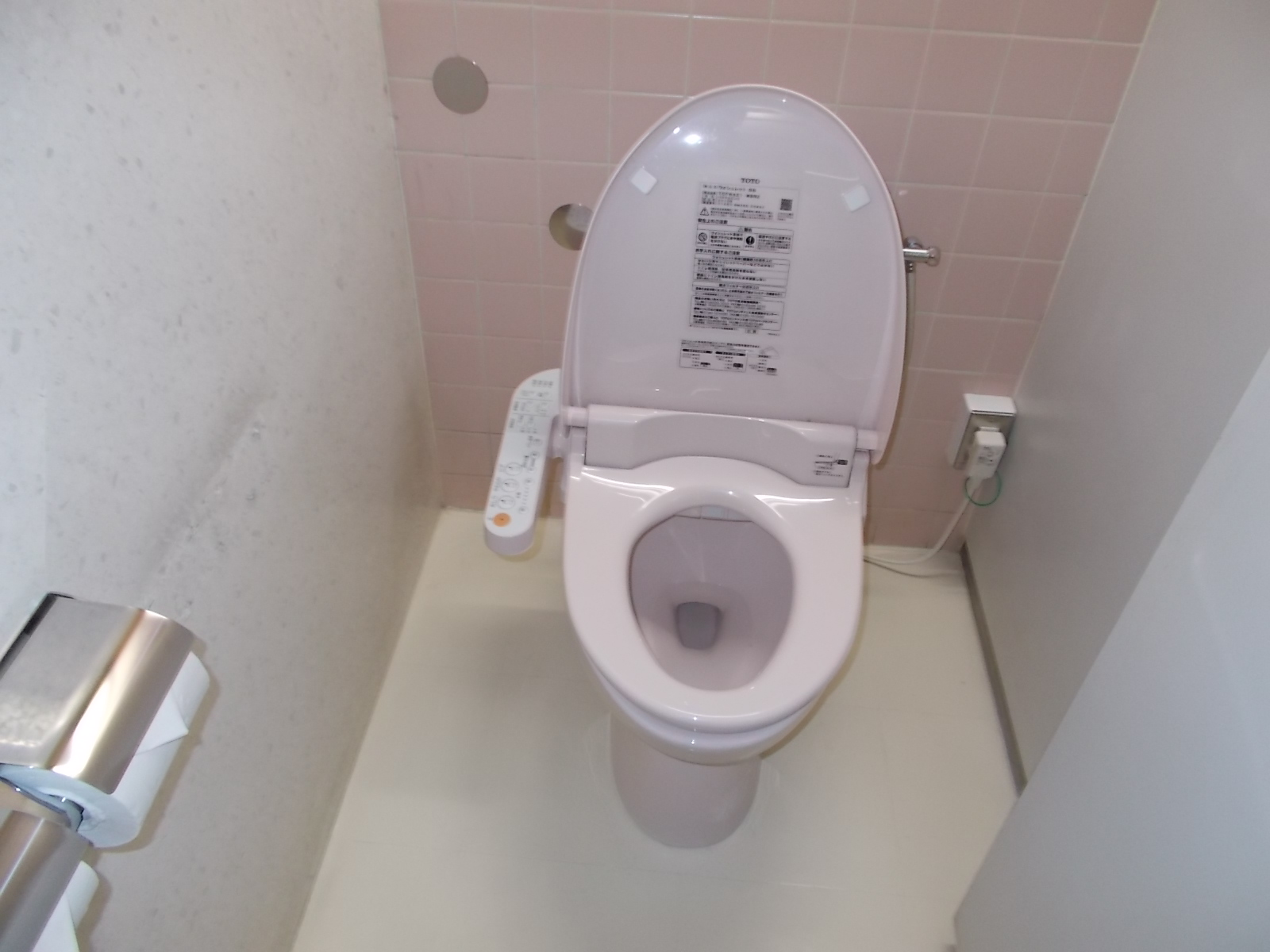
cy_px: 476
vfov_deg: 53.1
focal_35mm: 26
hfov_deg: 67.3
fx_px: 954
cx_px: 635
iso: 200
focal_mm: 4.6
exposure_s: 1/25
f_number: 3.2
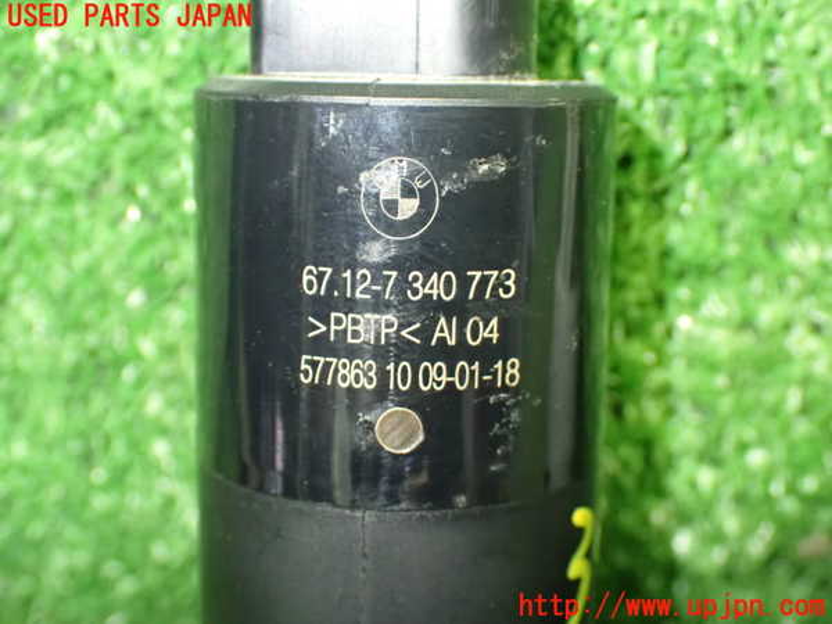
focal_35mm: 50
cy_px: 312
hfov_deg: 38.2
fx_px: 1202
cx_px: 416
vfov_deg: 29.1
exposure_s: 1/50
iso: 1250
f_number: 3.2
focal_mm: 9.01
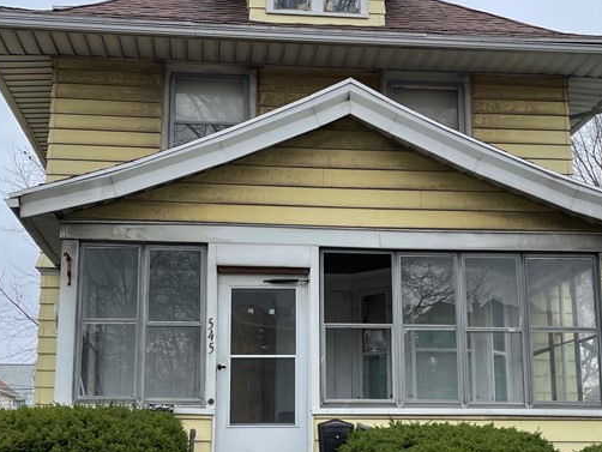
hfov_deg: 36.2
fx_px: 922
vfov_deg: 27.4
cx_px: 294
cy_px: 295
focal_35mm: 53
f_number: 1.6
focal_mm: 4.2
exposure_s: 1/779
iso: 32
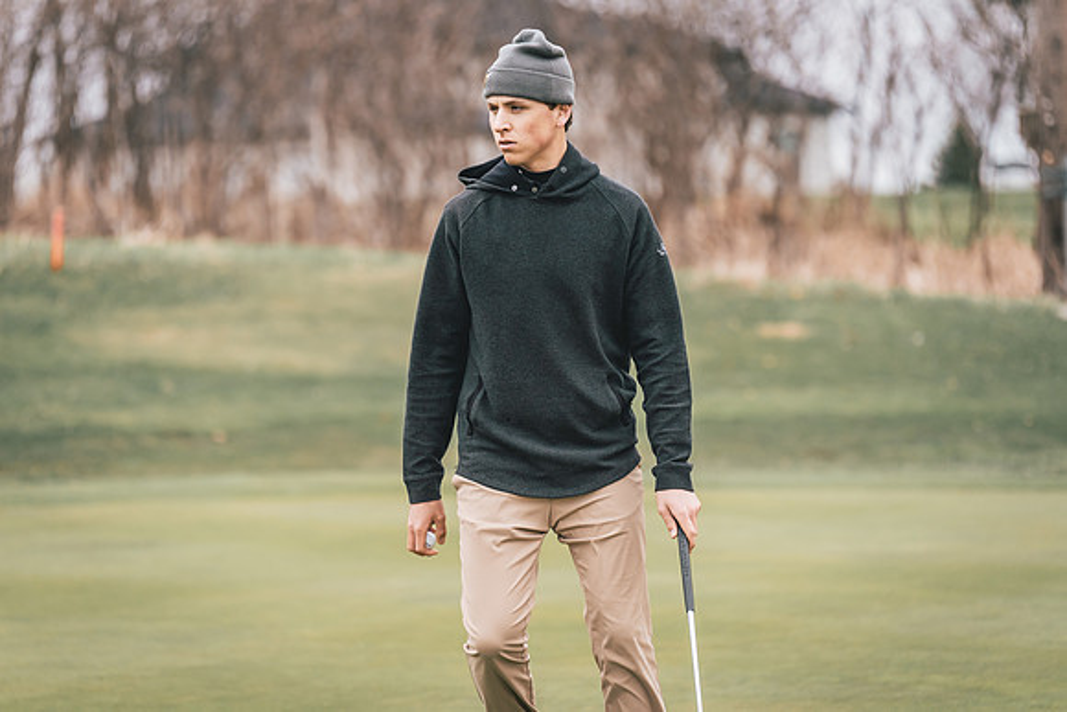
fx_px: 5676
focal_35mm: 191
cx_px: 529
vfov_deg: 7.2
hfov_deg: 10.7
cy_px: 438
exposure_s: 1/3200
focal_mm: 150
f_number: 2.8
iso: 640
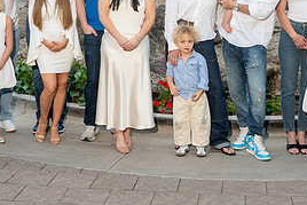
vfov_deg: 17.2
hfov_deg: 26.0
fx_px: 665
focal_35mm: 78
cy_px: 18
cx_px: 151
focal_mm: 35
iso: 1250
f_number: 4
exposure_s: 1/250
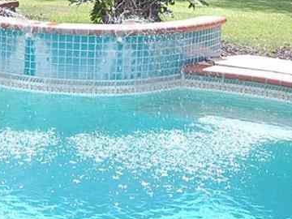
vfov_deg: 17.3
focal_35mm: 82
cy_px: -28
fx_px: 692
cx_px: 96
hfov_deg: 23.7
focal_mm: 20
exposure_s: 1/200
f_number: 7.1
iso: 200
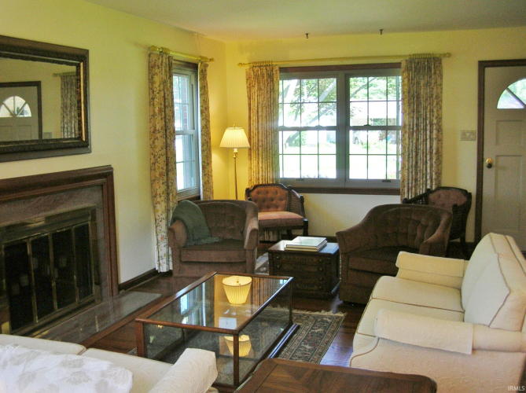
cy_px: 196
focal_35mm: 36
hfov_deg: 51.4
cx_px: 263
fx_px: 546
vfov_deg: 39.6
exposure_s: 1/37.3
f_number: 2.7
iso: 50
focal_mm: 6
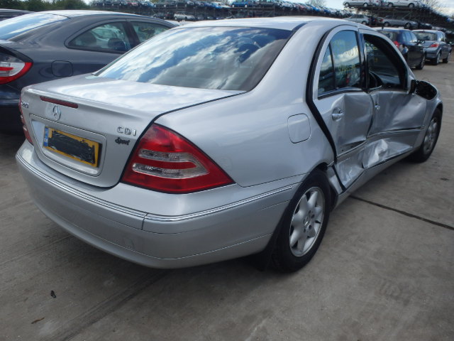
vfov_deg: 49.7
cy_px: 170
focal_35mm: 28
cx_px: 227
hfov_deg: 63.4
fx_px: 367
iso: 125
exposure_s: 1/500
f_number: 3.9
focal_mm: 5
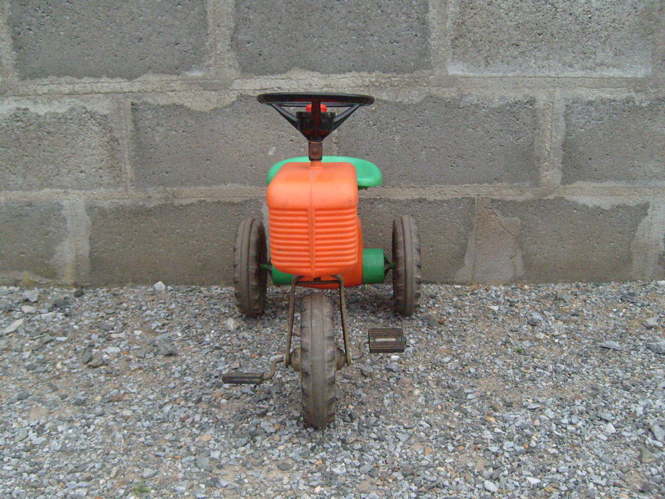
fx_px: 672
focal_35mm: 35
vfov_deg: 40.7
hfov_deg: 52.6
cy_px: 250
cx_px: 332
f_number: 7.1
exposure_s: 1/180
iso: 400
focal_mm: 5.8
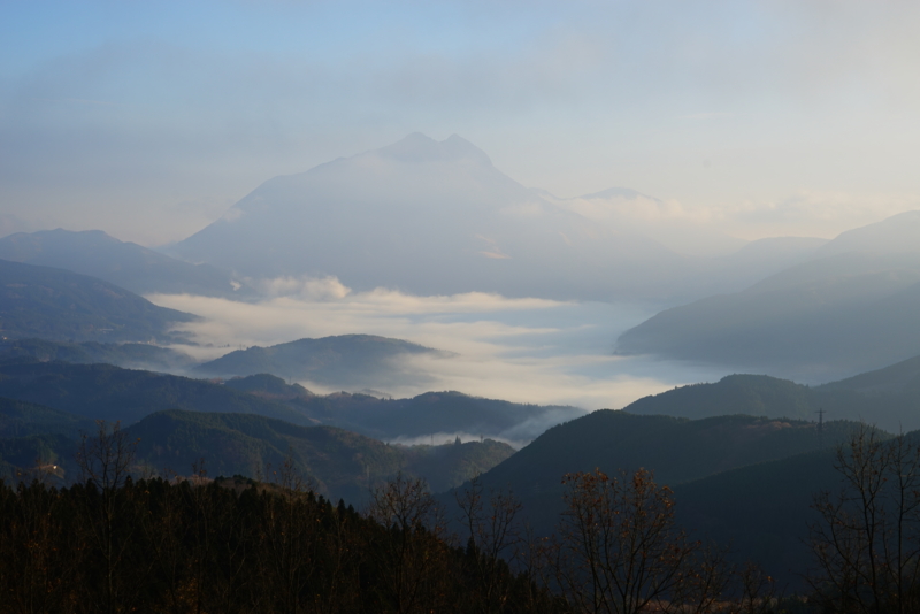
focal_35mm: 58
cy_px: 307
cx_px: 460
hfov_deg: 34.5
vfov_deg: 23.4
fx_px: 1483
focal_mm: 58
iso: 100
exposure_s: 1/90
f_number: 9.5
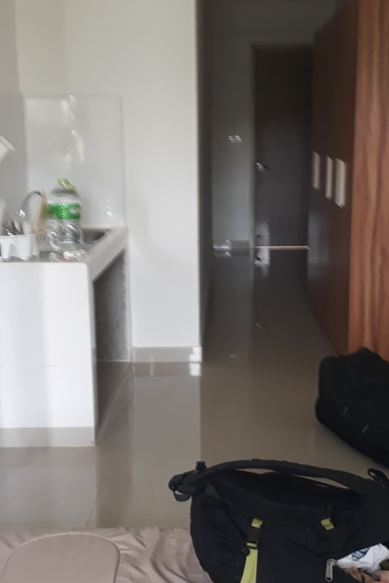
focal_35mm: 46
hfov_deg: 29.1
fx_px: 746
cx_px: 239
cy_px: 268
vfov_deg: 42.7
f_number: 1.9
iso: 125
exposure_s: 1/33
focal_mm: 3.6
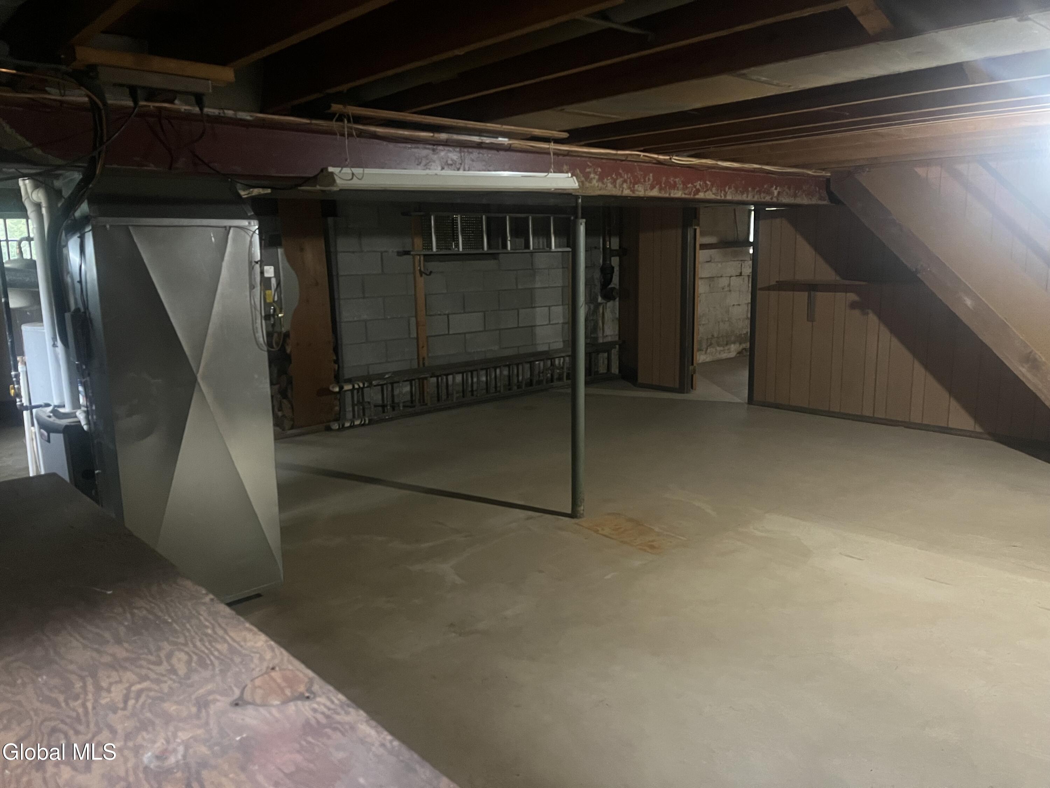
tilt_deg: -12.4
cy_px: 394
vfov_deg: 53.1
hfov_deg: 67.3
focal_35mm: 26
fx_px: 789
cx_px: 525
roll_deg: +1.5
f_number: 1.6
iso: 500
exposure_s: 1/40
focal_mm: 5.1
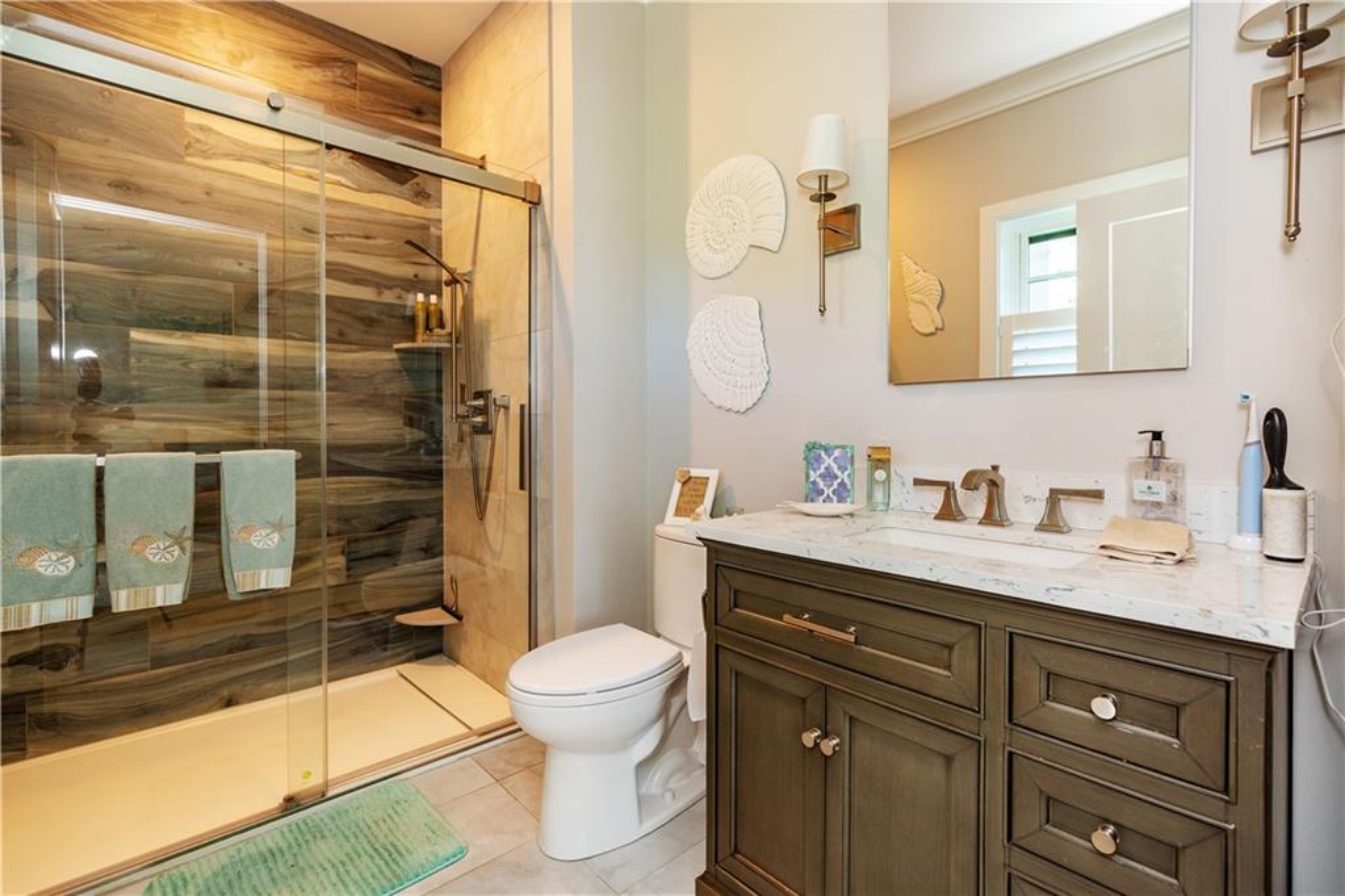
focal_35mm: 16
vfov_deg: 73.7
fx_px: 598
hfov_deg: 96.8
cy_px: 448
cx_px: 672
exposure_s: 1/6
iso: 320
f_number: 6.3
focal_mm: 16
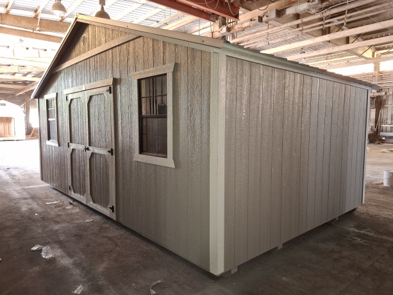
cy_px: 148
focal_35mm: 24
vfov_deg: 56.8
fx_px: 273
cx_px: 199
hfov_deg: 71.6
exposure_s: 1/30
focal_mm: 5.54
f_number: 1.8
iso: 50
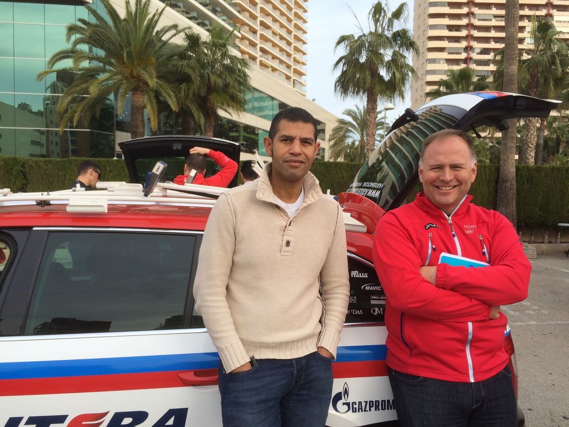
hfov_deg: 61.7
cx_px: 284
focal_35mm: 29
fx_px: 477
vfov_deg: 48.2
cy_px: 214
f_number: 2.2
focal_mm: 4.15
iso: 32
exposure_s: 1/612
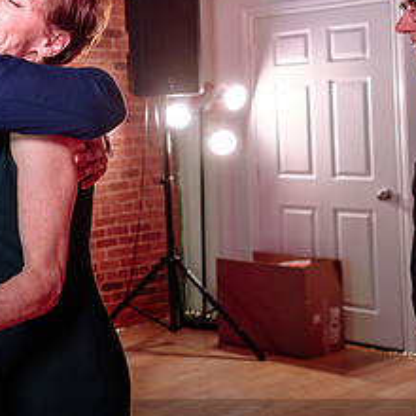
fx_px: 897
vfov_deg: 25.9
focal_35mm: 66
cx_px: -133
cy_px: 121
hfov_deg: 23.0
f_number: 3.5
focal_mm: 24
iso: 1000
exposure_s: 1/125
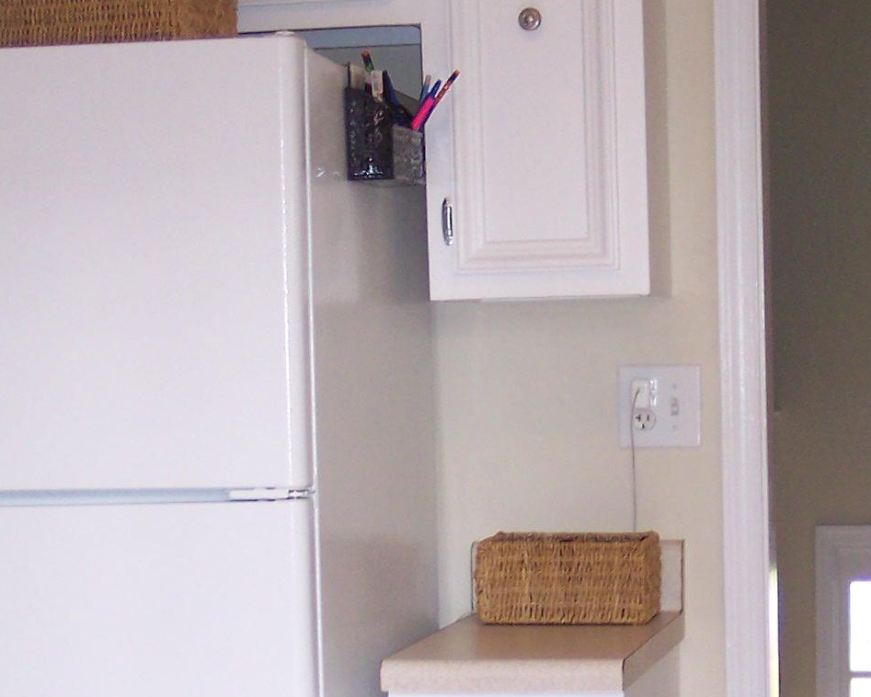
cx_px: 618
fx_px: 2604
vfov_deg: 15.1
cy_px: 648
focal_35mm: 101
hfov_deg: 18.9
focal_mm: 8
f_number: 2.8
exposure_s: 1/45
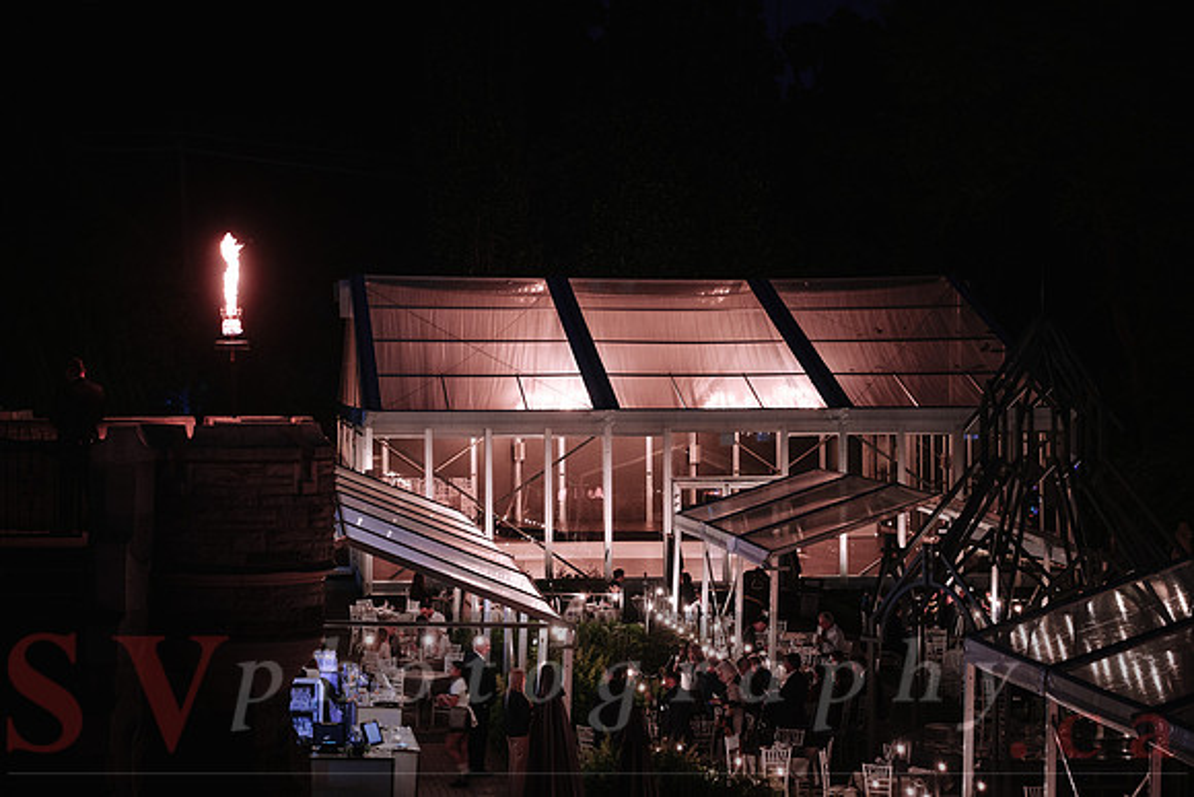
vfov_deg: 17.6
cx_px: 585
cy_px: 399
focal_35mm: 78
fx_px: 2580
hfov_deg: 26.1
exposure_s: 1/20
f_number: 3.2
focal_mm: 50
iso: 800
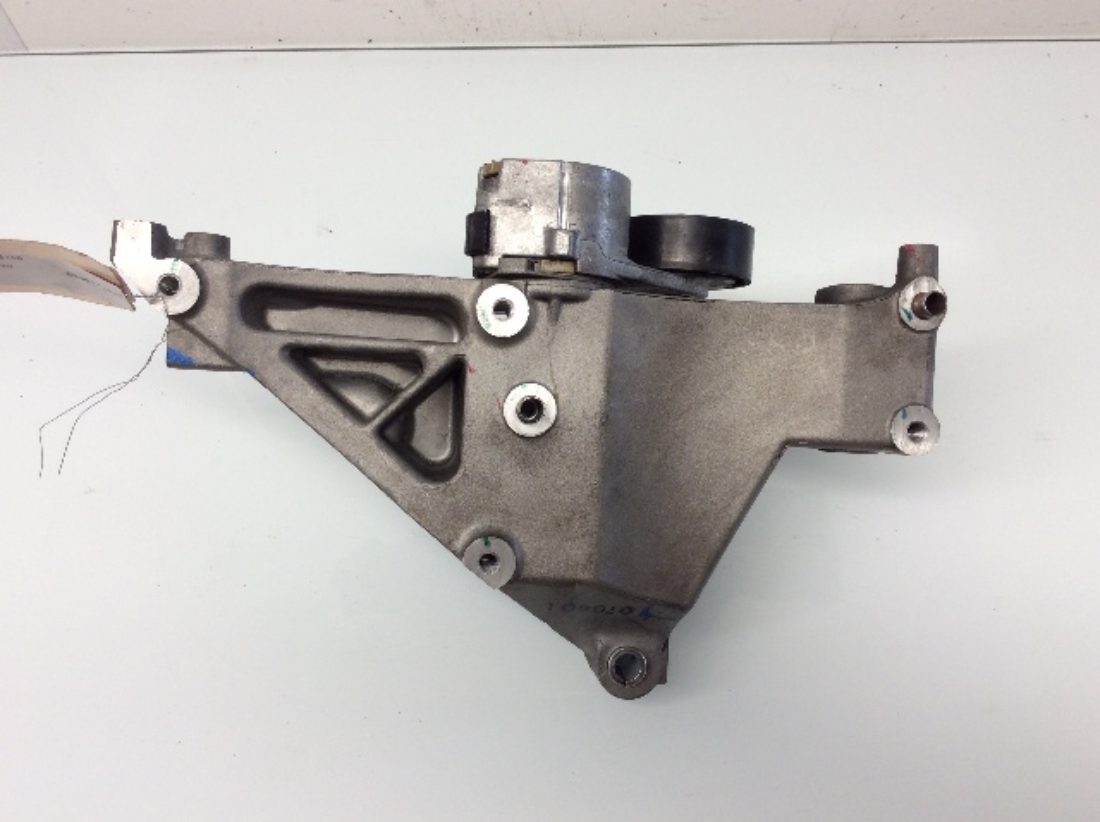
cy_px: 411
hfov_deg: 56.9
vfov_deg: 44.1
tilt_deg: -59.9
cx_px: 550
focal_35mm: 32
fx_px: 1015
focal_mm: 3.3
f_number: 2.4
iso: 40
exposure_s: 1/60
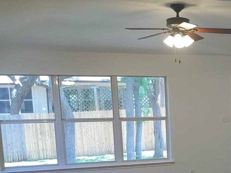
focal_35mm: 66
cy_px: 168
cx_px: 232
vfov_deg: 21.6
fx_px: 441
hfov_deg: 27.6
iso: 160
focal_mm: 4.6
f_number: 1.8
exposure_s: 1/60
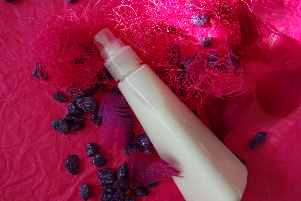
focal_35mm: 39
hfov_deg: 49.5
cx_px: 150
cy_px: 100
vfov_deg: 34.3
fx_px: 326
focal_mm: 26
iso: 100
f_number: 5
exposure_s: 1/80
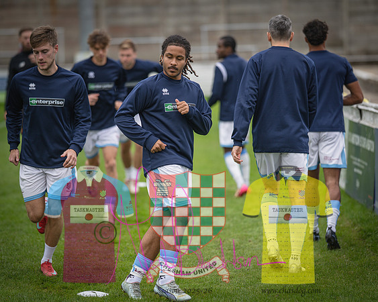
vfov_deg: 10.2
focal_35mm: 152
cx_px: 176
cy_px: 151
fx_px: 1700
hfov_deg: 12.7
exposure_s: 1/2000
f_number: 1.8
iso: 200
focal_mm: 135
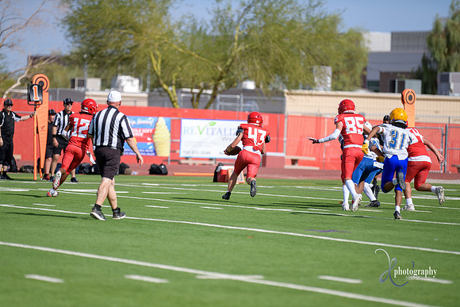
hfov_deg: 9.4
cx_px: 230
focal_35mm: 220
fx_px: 2812
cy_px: 154
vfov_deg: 6.2
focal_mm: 220
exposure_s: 1/3200
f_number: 2.8
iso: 200
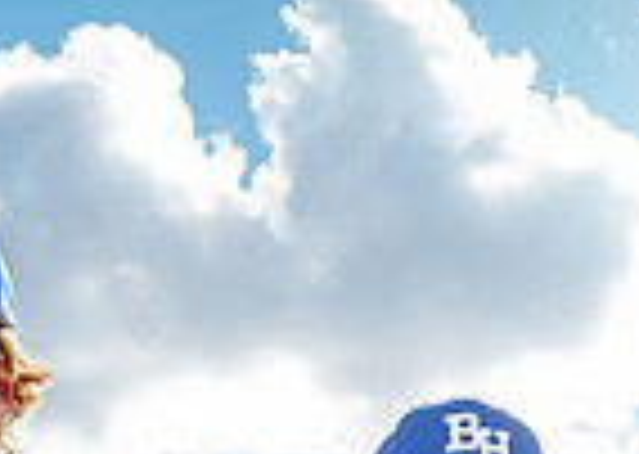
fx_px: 2646
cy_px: 1271
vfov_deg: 8.5
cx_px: 488
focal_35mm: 146
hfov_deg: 13.7
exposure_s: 1/125
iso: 200
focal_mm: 24
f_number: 11
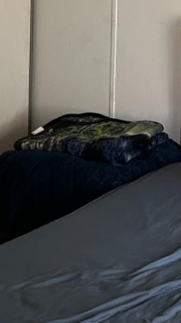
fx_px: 803
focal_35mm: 94
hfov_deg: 12.5
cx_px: 227
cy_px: -70
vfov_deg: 21.1
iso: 400
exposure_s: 1/40
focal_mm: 5.7
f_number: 1.5
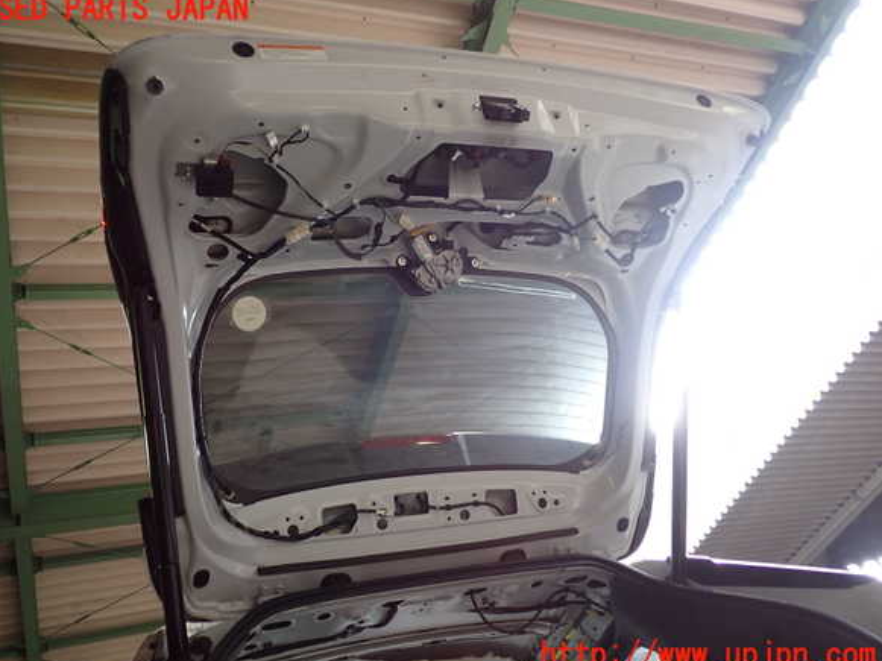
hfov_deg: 58.4
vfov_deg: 45.4
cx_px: 428
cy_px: 333
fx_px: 789
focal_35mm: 31
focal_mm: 5.4
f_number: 2.3
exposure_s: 1/100
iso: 200
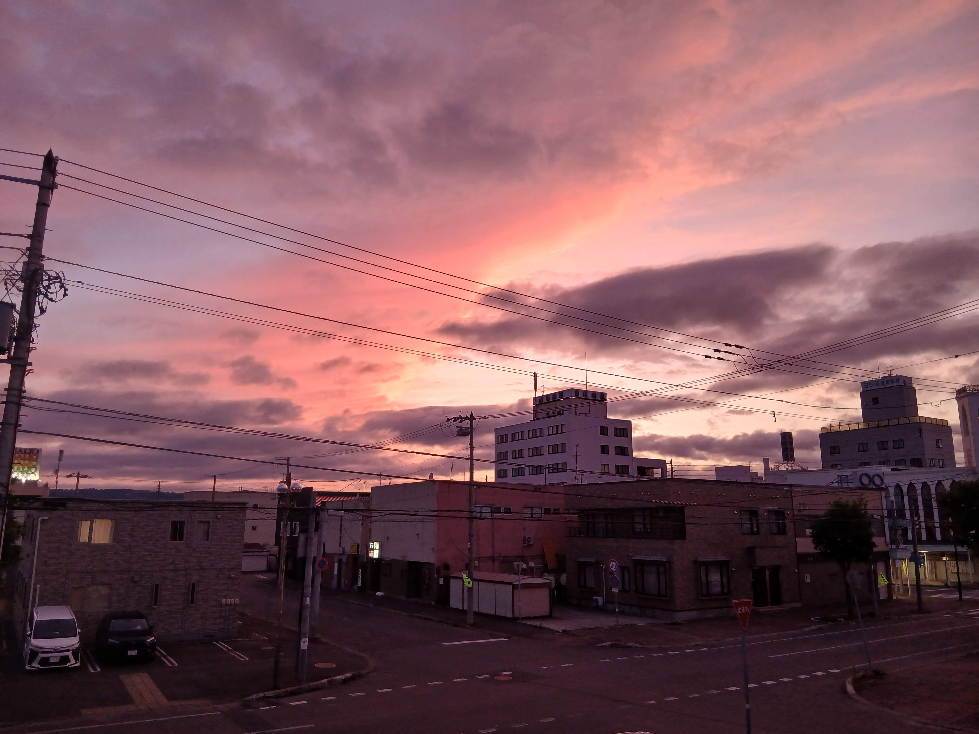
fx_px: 735
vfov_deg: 53.1
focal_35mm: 26
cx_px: 490
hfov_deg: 67.3
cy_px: 367
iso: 80
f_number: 1.8
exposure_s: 1/50
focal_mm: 3.86
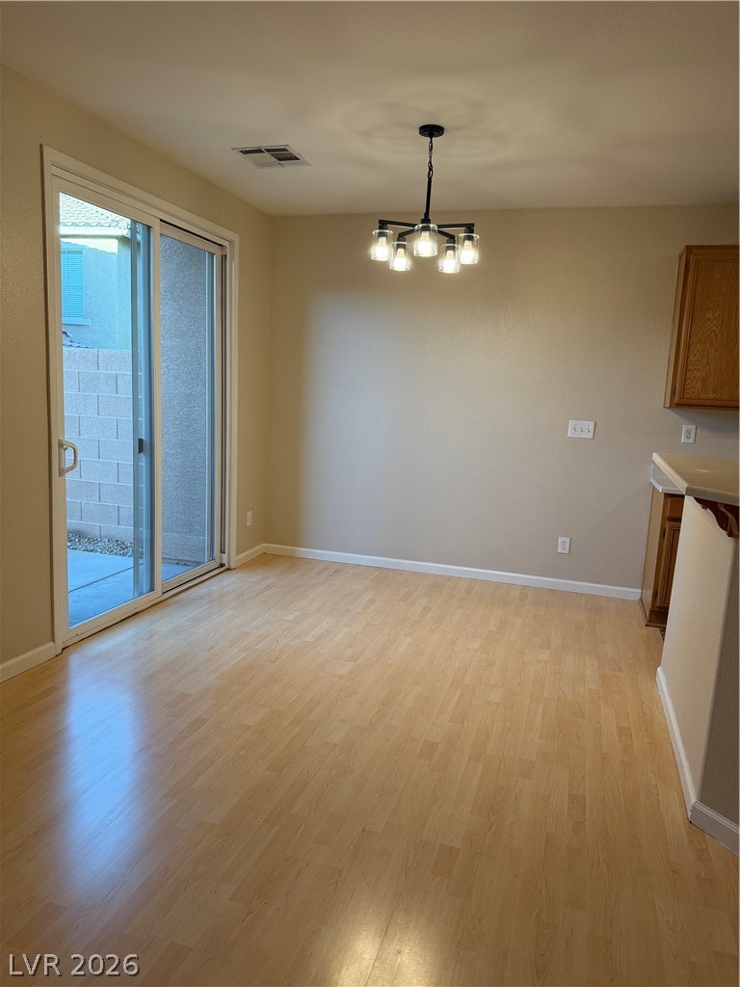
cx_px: 370
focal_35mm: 24
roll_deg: -2.7
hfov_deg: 56.8
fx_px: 684
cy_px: 494
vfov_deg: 71.6
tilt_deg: -8.0
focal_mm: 6.76
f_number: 1.78
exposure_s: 1/240
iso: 125
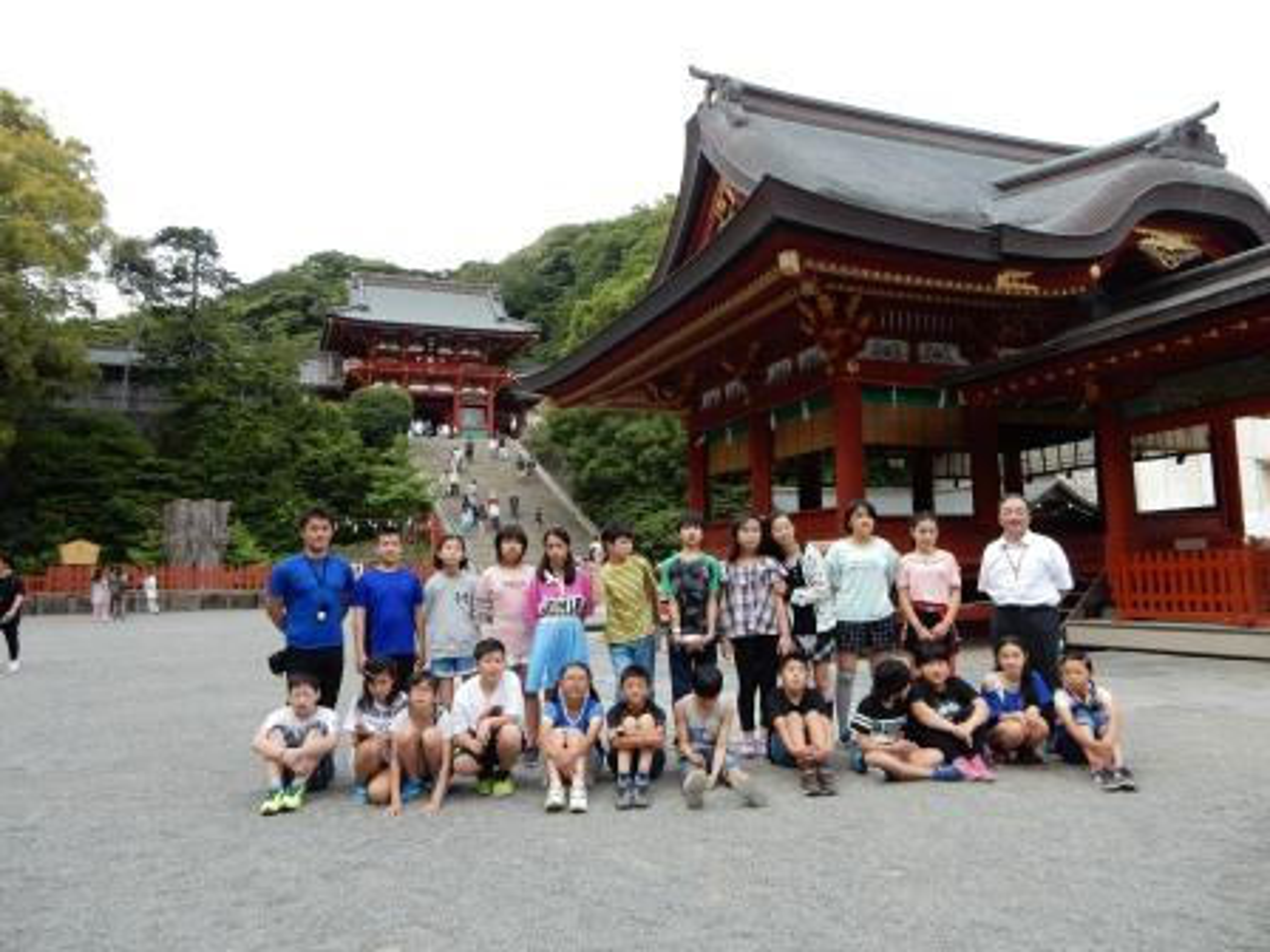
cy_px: 476
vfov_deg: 54.9
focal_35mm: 25
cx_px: 635
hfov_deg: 69.4
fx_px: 917
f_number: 3.7
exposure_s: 1/320
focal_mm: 4.5
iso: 125
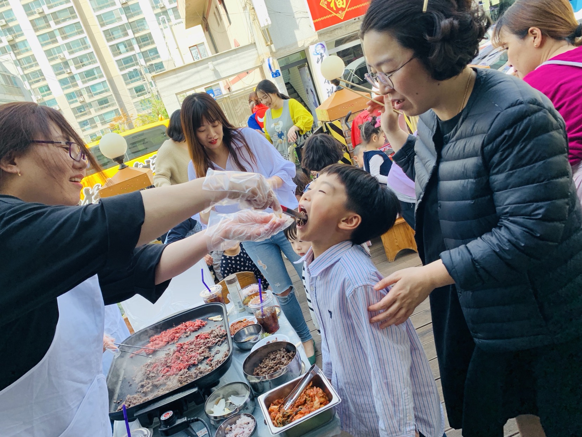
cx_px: 291
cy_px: 218
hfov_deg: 67.3
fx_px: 437
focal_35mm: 26
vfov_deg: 53.1
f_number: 1.8
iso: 25
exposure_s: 1/245
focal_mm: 4.25
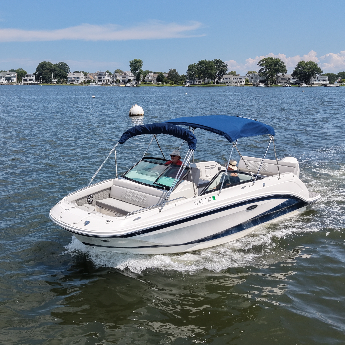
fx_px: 417
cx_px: 111
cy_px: 195
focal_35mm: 37
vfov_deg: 44.8
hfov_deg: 44.2
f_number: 1.8
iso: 400
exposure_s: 1/8000
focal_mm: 8.67
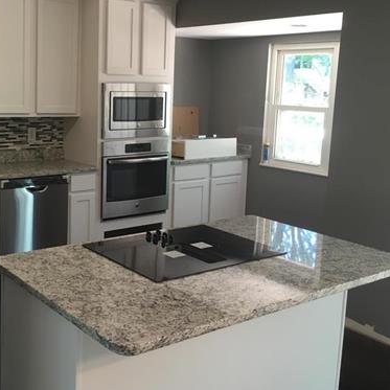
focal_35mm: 44
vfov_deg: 38.3
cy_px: 166
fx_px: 561
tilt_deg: -8.5
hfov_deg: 37.8
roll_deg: -0.9
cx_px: 124
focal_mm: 4.15
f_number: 2.2
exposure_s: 1/30
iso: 64
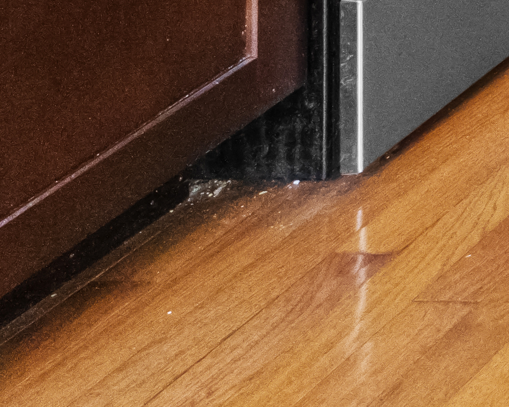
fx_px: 2066
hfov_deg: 8.5
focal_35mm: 137
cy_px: -1058
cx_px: 1941
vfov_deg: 8.2
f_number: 11
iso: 3200
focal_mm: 16.5
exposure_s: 1/20
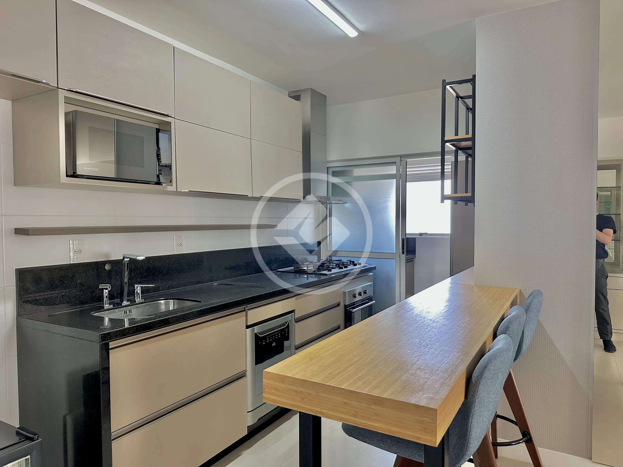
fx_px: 432
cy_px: 234
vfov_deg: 56.8
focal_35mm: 24
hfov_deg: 71.6
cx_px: 312
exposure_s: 1/120
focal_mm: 6.86
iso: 200
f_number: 1.78
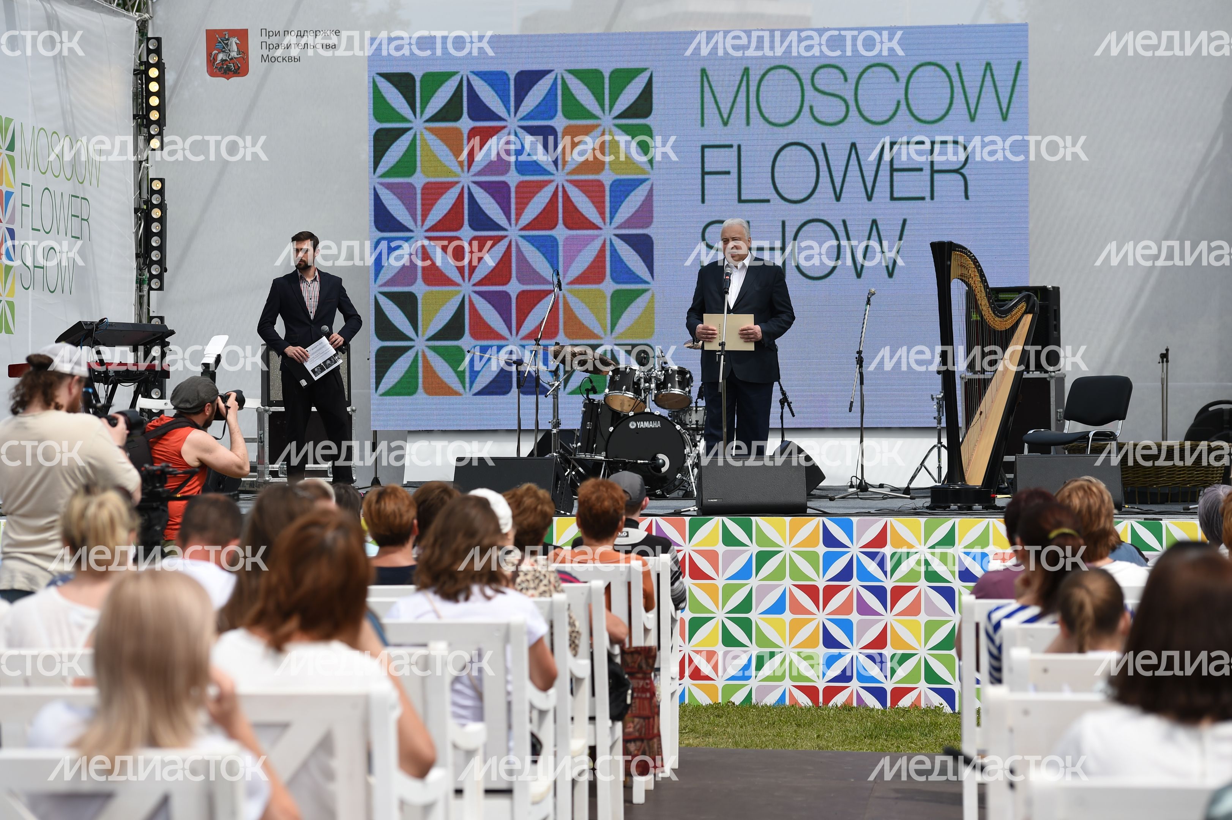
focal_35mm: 95
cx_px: 616
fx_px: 3249
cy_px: 410
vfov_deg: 14.4
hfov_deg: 21.5
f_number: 4
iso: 160
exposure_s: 1/2000
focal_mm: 95
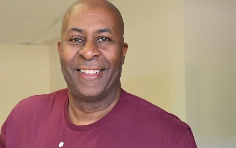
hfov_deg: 32.6
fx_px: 399
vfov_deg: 20.8
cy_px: 112
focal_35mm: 62
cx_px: 73
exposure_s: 1/125
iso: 2000
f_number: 5
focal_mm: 39
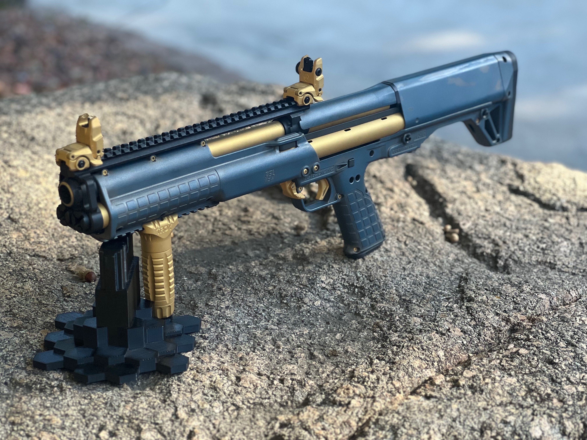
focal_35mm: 77
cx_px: 294
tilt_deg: -20.6
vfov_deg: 19.1
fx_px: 1306
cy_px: 220
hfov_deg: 25.3
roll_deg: +0.8
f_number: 2.8
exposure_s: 1/121
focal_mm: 9
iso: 200
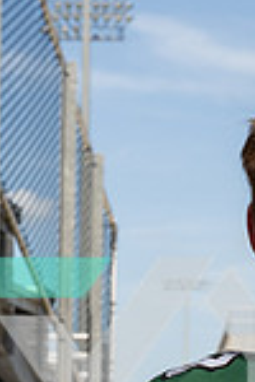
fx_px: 1562
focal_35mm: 147
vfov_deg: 13.4
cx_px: 339
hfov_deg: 9.2
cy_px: 517
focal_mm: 49
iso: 160
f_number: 8
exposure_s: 1/250
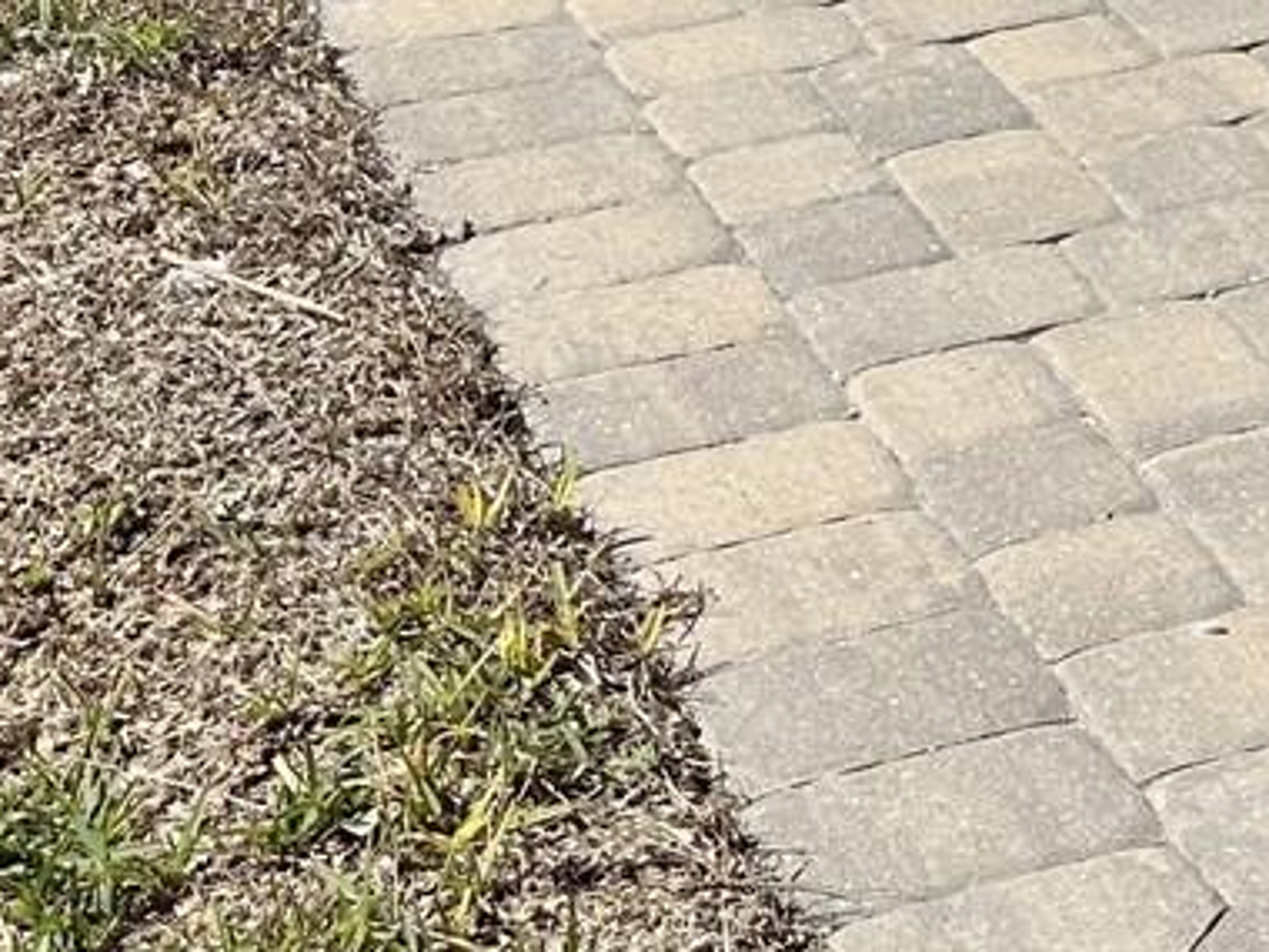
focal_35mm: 101
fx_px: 3703
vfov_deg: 13.1
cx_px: 1406
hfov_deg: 18.7
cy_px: -832
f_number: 1.78
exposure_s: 1/7576
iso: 80
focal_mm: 6.86
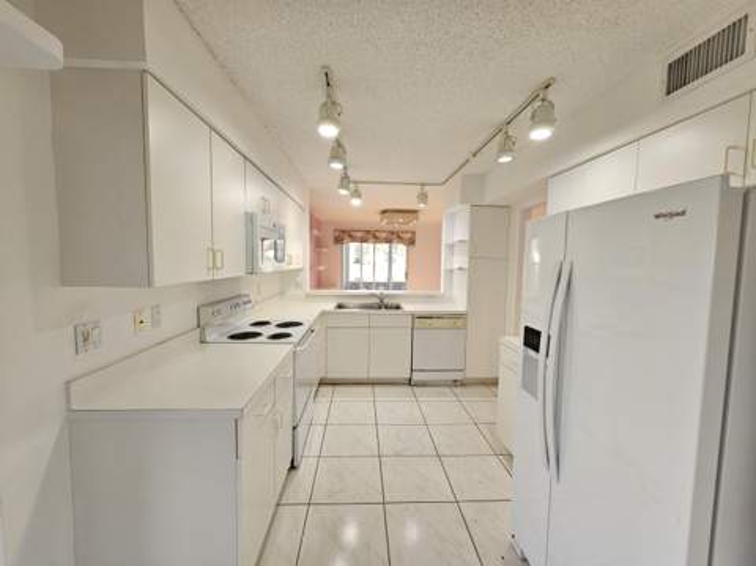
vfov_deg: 89.8
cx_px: 378
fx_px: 284
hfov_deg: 106.2
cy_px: 283
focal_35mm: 13
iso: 160
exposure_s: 1/60
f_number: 2.2
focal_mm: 2.2
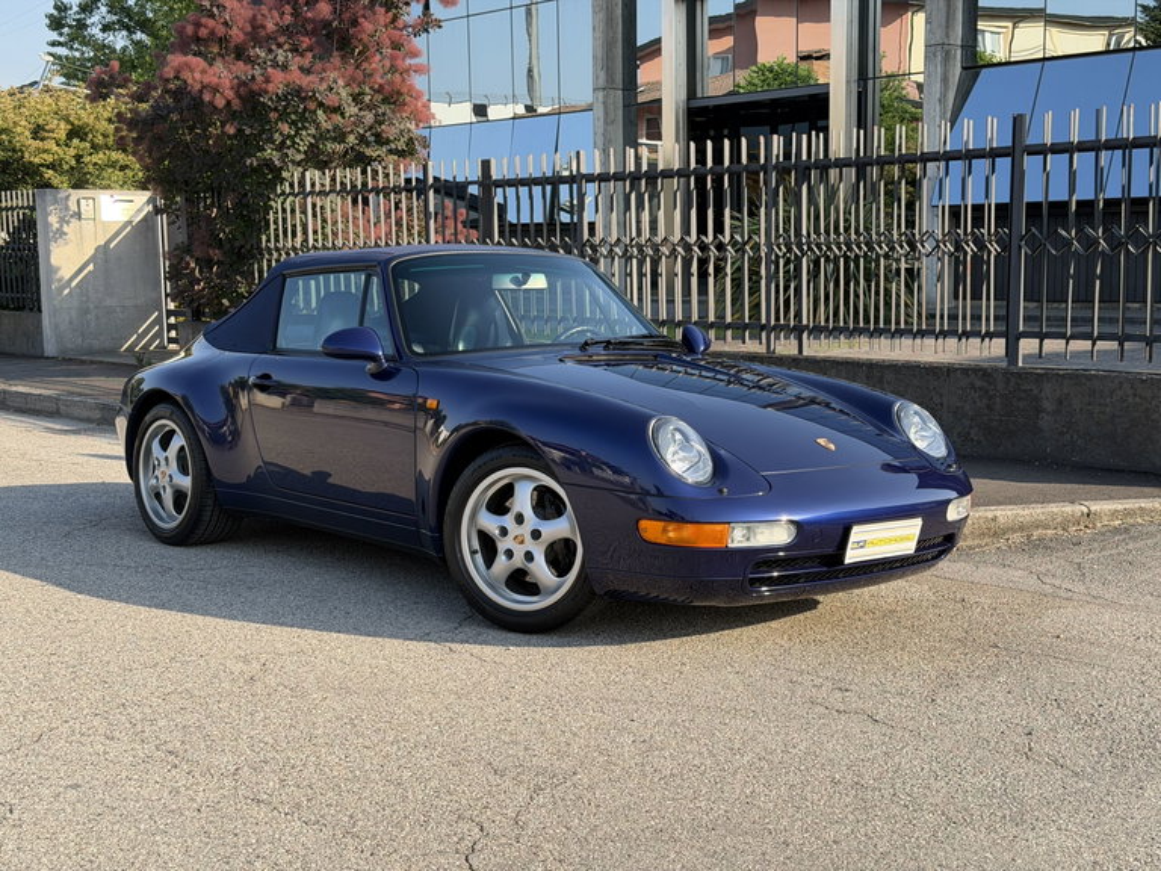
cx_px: 580
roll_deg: +0.9
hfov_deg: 39.7
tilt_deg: -7.0
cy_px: 436
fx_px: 1610
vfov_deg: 30.3
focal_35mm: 48
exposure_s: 1/1484
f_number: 1.78
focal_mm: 6.76
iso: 64
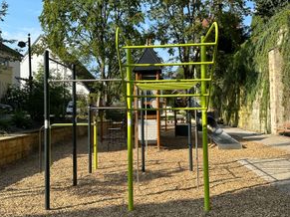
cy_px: 104
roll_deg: -2.0
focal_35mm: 33
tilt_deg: -1.1
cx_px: 142
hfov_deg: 55.4
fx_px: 276
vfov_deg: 42.9
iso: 80
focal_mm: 6.86
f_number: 1.78
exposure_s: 1/2252
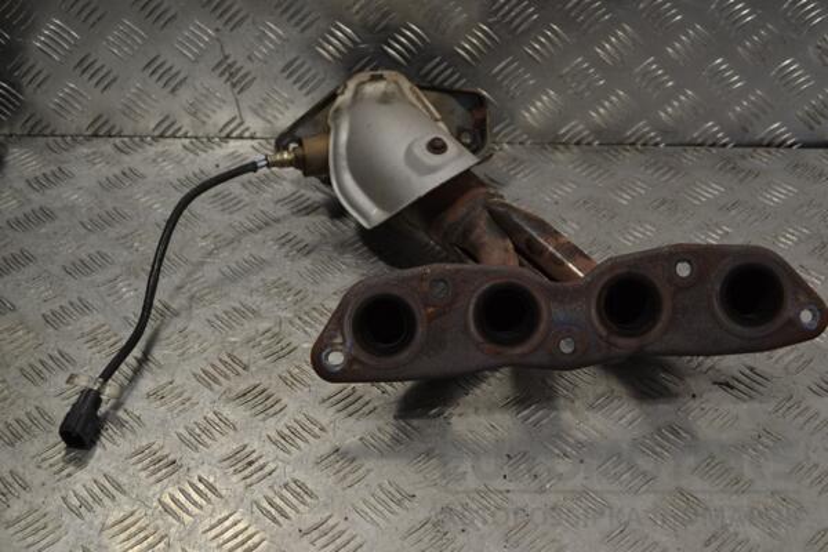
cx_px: 414
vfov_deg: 25.1
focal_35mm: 54
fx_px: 1242
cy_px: 276
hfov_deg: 36.9
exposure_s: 1/125
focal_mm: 36
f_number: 5.6
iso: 250
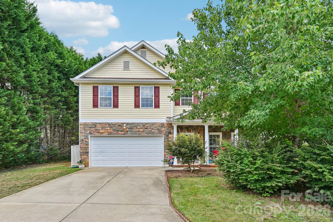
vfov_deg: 65.9
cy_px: 111
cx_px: 166
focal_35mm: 18
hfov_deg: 88.4
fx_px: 171
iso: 100
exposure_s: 1/100
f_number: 8
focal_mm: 18.5
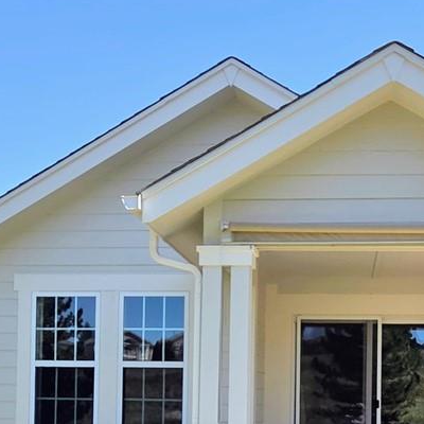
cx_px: 294
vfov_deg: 34.2
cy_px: 402
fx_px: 637
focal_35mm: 46
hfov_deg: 36.3
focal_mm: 2.2
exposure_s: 1/1550
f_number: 2.2
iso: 50
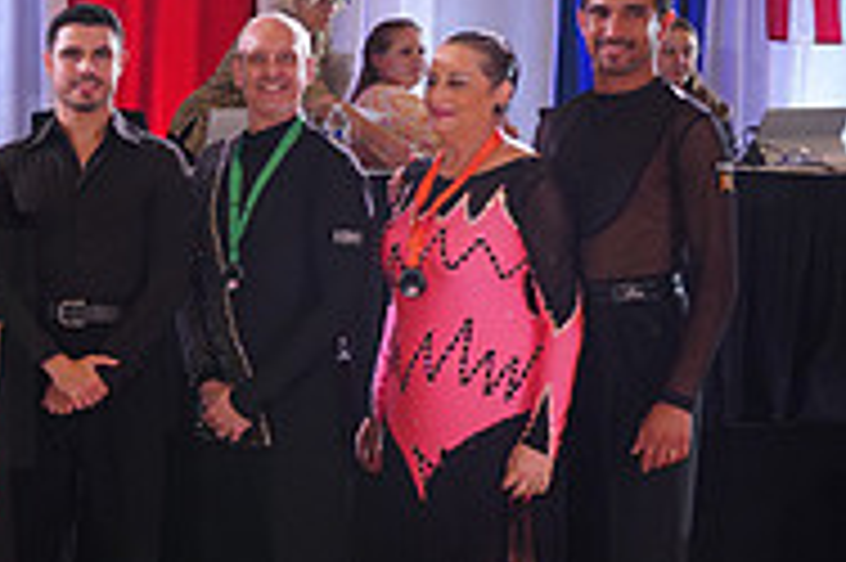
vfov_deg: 13.0
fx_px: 2465
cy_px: 348
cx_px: -454
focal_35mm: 105
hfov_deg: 17.4
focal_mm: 34
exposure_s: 1/160
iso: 1600
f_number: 4.5
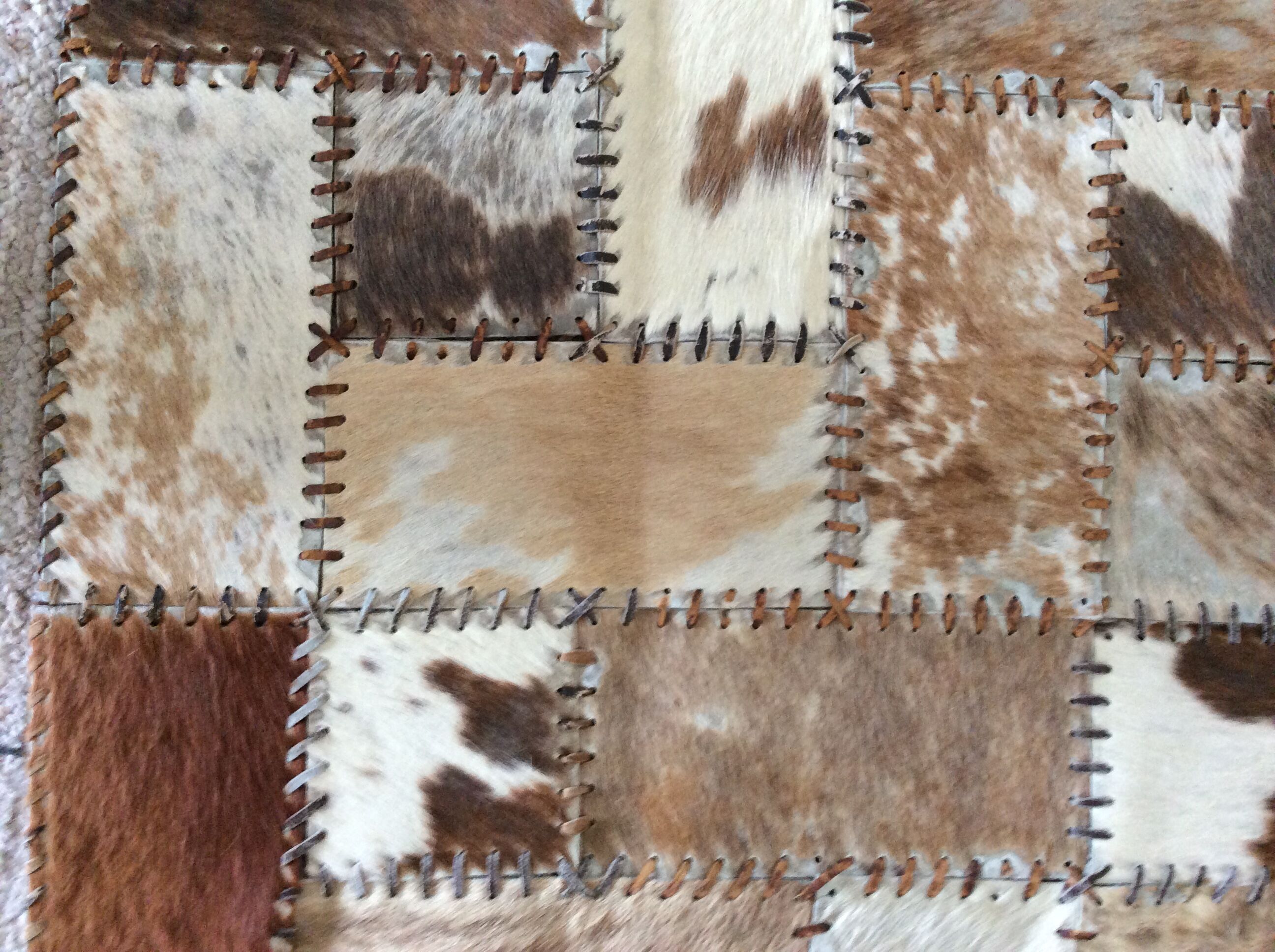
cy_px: 476
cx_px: 638
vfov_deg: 44.1
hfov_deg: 56.9
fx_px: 1177
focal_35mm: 32
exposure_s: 1/25
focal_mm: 3.3
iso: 160
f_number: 2.4
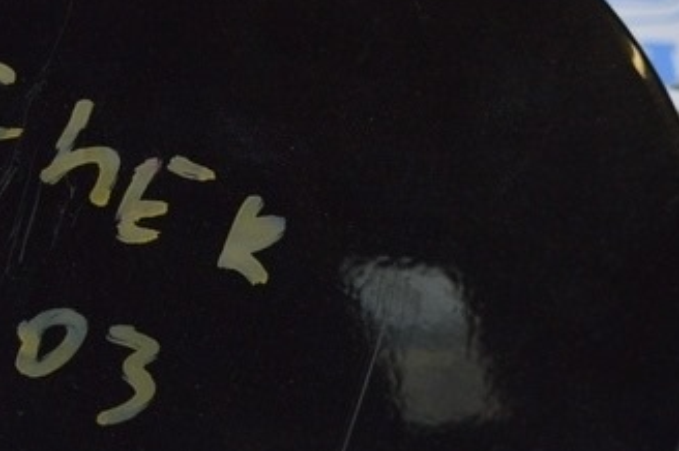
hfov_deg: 13.7
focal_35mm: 150
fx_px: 2826
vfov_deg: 9.1
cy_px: 293
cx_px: 228
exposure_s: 1/100
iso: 400
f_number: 4.5
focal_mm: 32
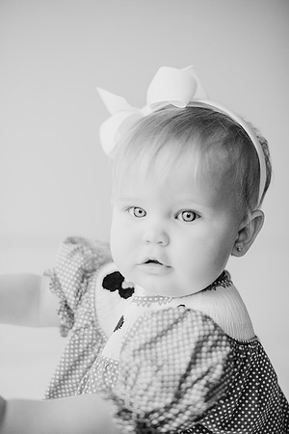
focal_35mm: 50
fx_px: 602
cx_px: 144
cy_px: 217
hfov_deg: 27.0
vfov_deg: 39.6
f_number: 2
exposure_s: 1/800
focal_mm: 50
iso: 1000
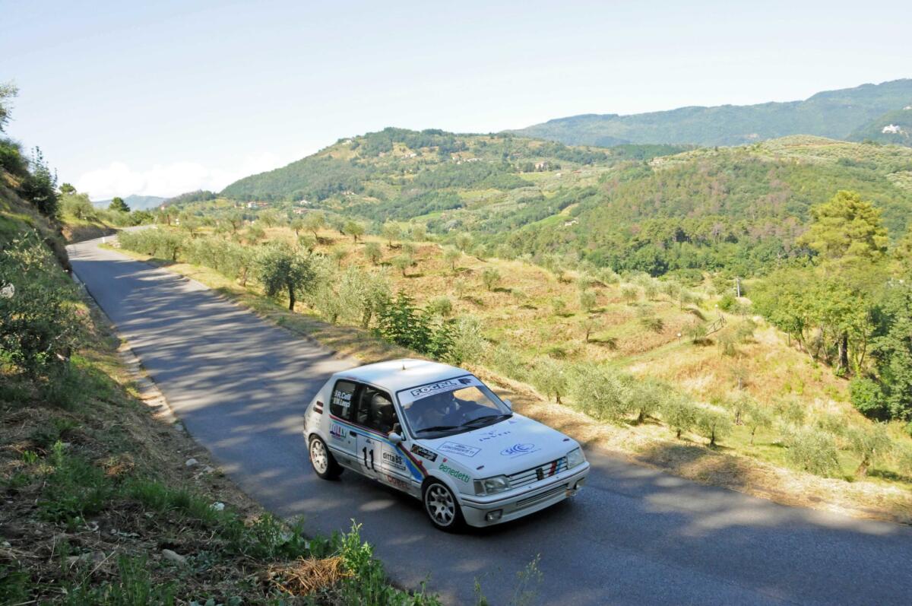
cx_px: 456
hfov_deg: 53.2
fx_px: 911
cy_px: 303
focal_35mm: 36
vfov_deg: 36.8
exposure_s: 1/800
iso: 800
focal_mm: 24
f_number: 6.3
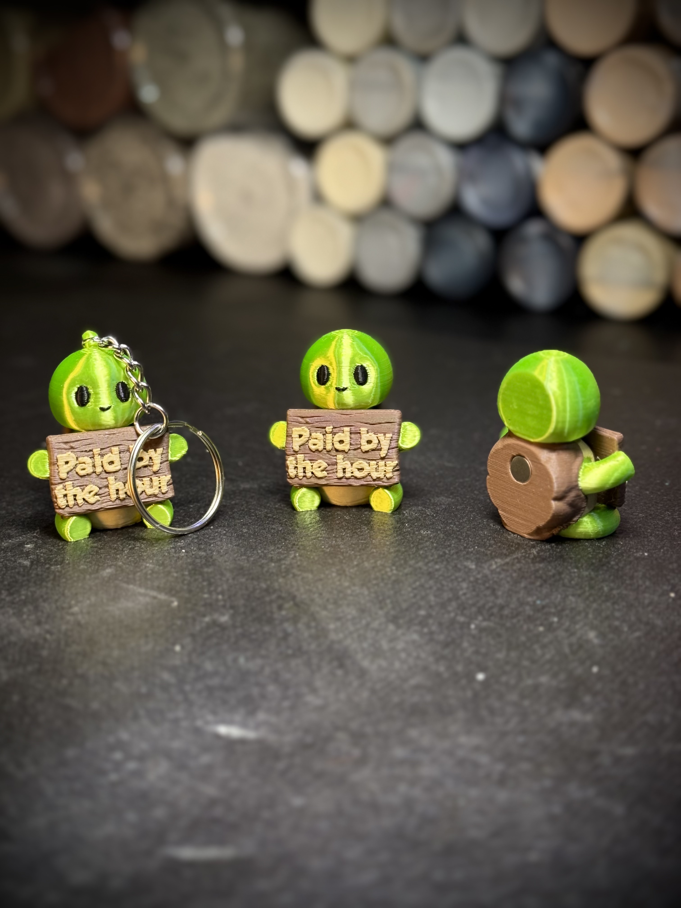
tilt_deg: -17.7
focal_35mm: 48
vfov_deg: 39.7
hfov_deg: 30.3
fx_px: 1259
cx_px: 340
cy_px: 454
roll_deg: +0.8
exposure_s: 1/67
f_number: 1.78
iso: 100
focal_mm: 6.76
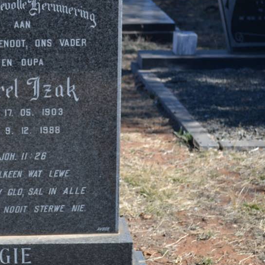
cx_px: 12
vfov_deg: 15.5
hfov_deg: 15.3
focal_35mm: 112
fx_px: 970
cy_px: 112
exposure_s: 1/125
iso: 160
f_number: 5.6
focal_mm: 40
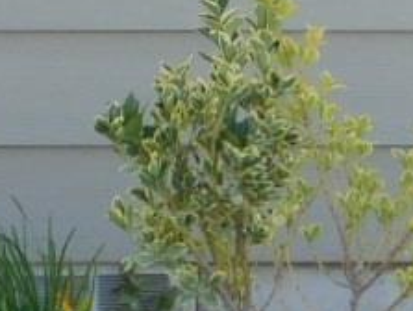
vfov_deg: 2.6
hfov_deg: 3.4
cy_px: -509
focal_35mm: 573
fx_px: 6847
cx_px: 865
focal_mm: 14.2
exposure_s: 1/160
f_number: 4.4
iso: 125
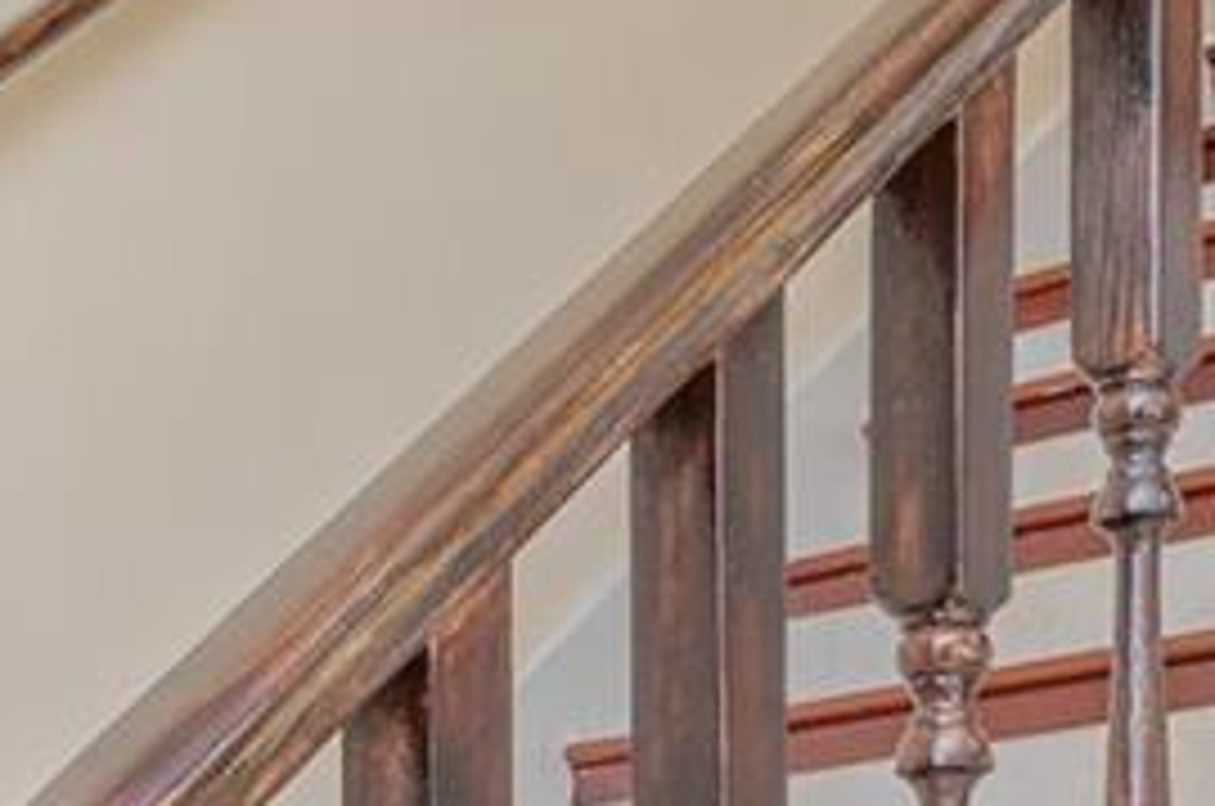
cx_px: 63
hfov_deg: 23.7
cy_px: 1479
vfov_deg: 14.3
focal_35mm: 83
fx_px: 2796
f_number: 9
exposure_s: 1/50
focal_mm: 14
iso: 640
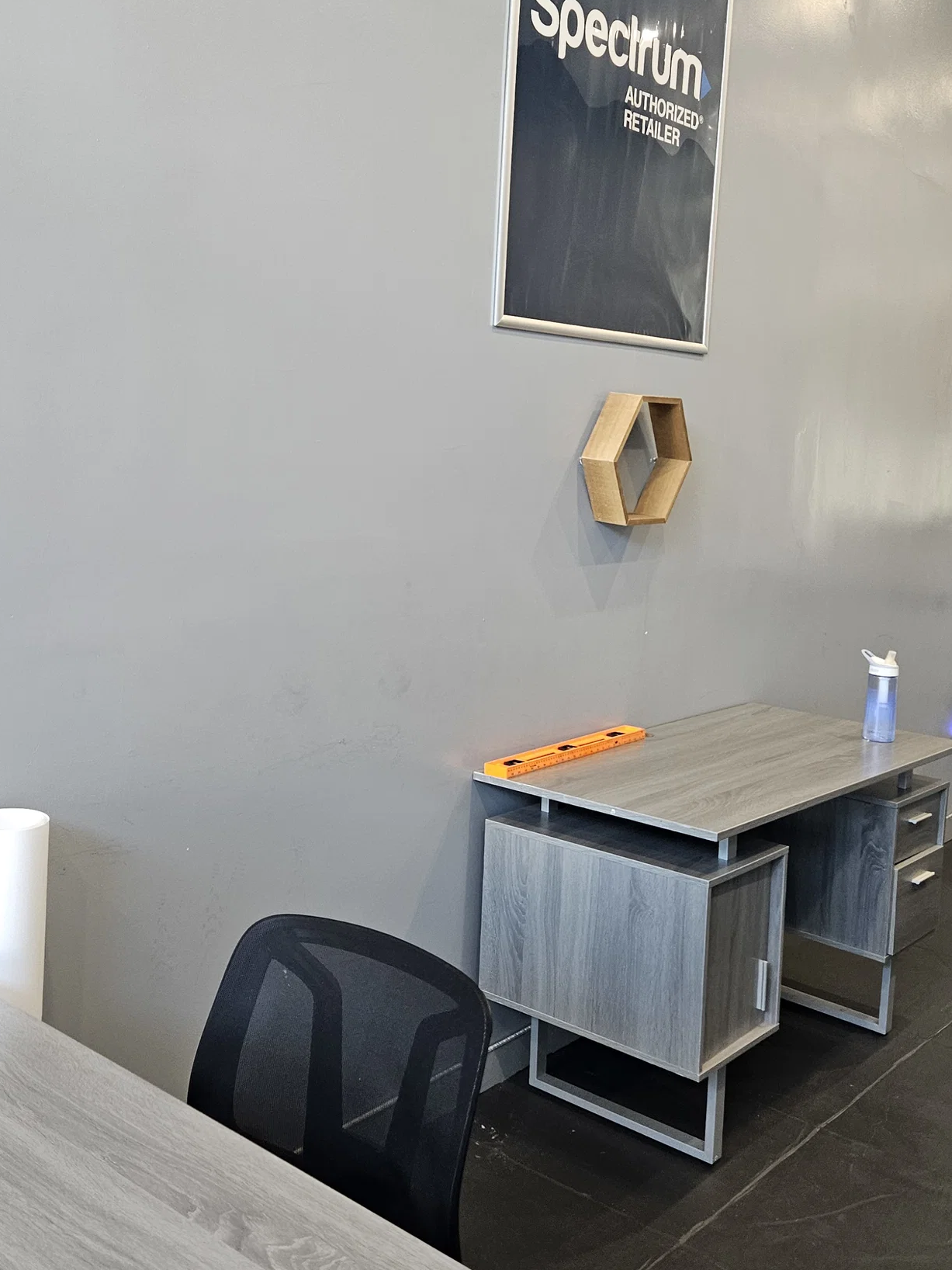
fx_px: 1320
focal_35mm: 36
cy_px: 589
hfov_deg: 39.5
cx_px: 398
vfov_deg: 51.3
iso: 400
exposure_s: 1/120
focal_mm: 5.4
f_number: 1.8
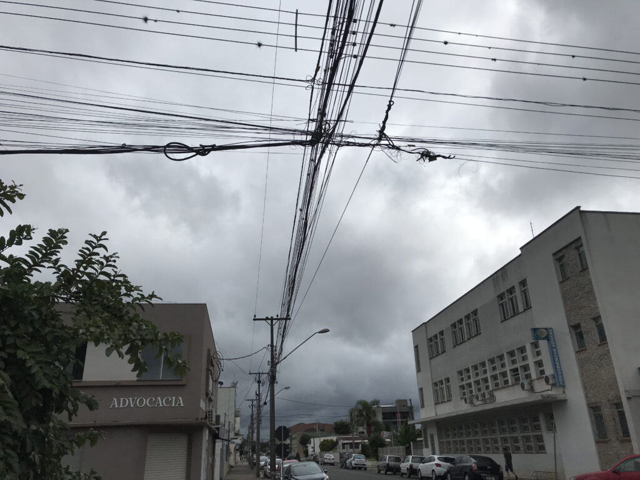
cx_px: 320
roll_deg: +2.0
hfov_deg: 63.4
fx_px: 518
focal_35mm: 28
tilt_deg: +22.3
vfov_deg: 49.7
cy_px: 240
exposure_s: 1/10638
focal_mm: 3.99
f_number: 1.8
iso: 20
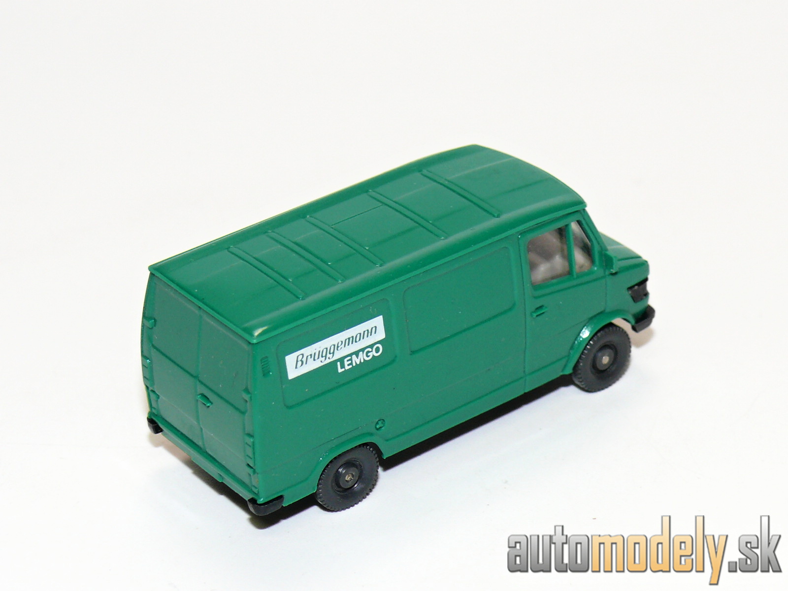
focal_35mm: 110
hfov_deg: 17.9
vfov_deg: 13.5
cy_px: 296
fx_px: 2504
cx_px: 394
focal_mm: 14
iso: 100
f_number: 4
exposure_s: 1/30
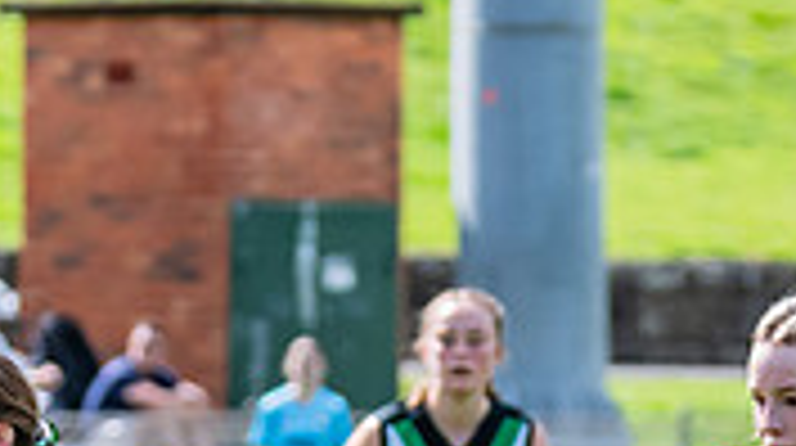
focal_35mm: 922
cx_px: 103
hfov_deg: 2.3
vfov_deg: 1.3
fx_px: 19434
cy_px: 772
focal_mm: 210
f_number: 6.3
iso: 800
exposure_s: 1/1600
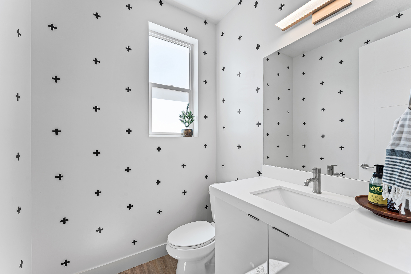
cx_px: 206
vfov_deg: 81.2
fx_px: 160
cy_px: 137
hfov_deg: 104.3
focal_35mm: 14
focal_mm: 14
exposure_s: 1/10
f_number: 9
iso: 250
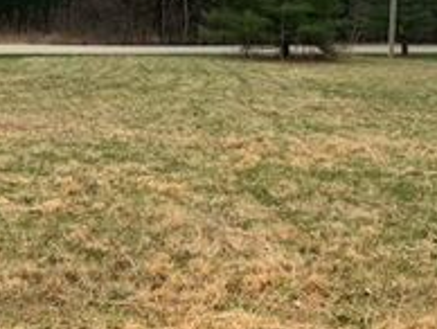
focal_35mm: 67
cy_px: 85
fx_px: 847
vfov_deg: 21.8
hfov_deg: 28.7
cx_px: 302
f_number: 1.8
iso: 25
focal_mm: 4.25
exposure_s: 1/155
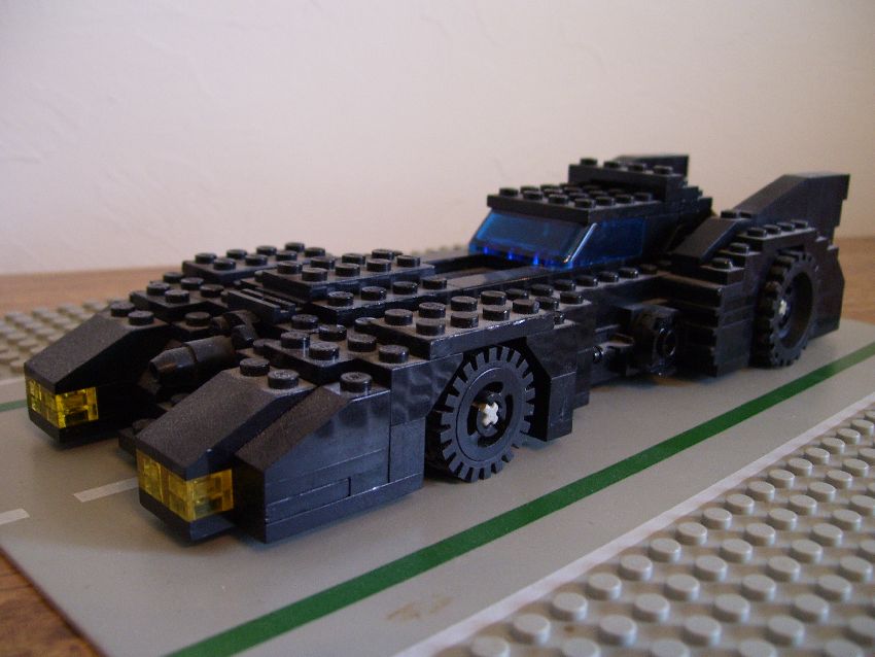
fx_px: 936
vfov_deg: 38.7
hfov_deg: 50.1
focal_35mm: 37
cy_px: 328
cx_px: 438
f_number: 2.7
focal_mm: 6
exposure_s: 1/8
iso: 160
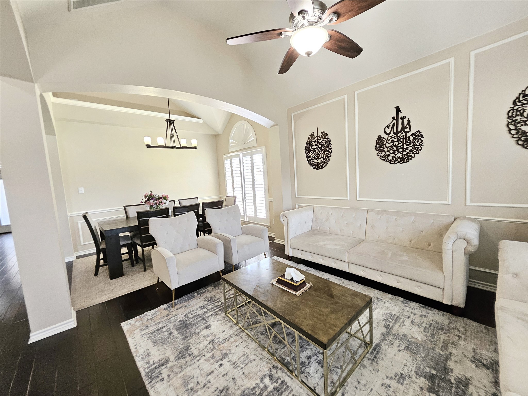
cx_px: 264
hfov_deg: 106.2
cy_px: 198
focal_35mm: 13
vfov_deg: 89.9
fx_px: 198
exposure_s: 1/60
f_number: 2.2
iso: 320
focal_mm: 1.74
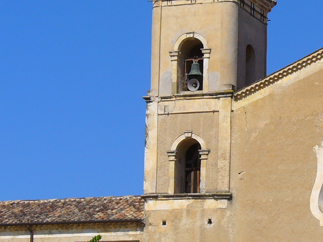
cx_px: 279
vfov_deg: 7.1
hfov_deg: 9.5
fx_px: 1941
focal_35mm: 208
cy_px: 111
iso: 64
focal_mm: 14.5
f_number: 6.8
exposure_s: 1/400
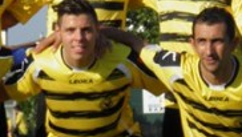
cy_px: 42
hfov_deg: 7.4
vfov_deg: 4.2
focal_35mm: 288
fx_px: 1851
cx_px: -45
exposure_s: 1/400
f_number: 5.5
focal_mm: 13.2
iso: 50
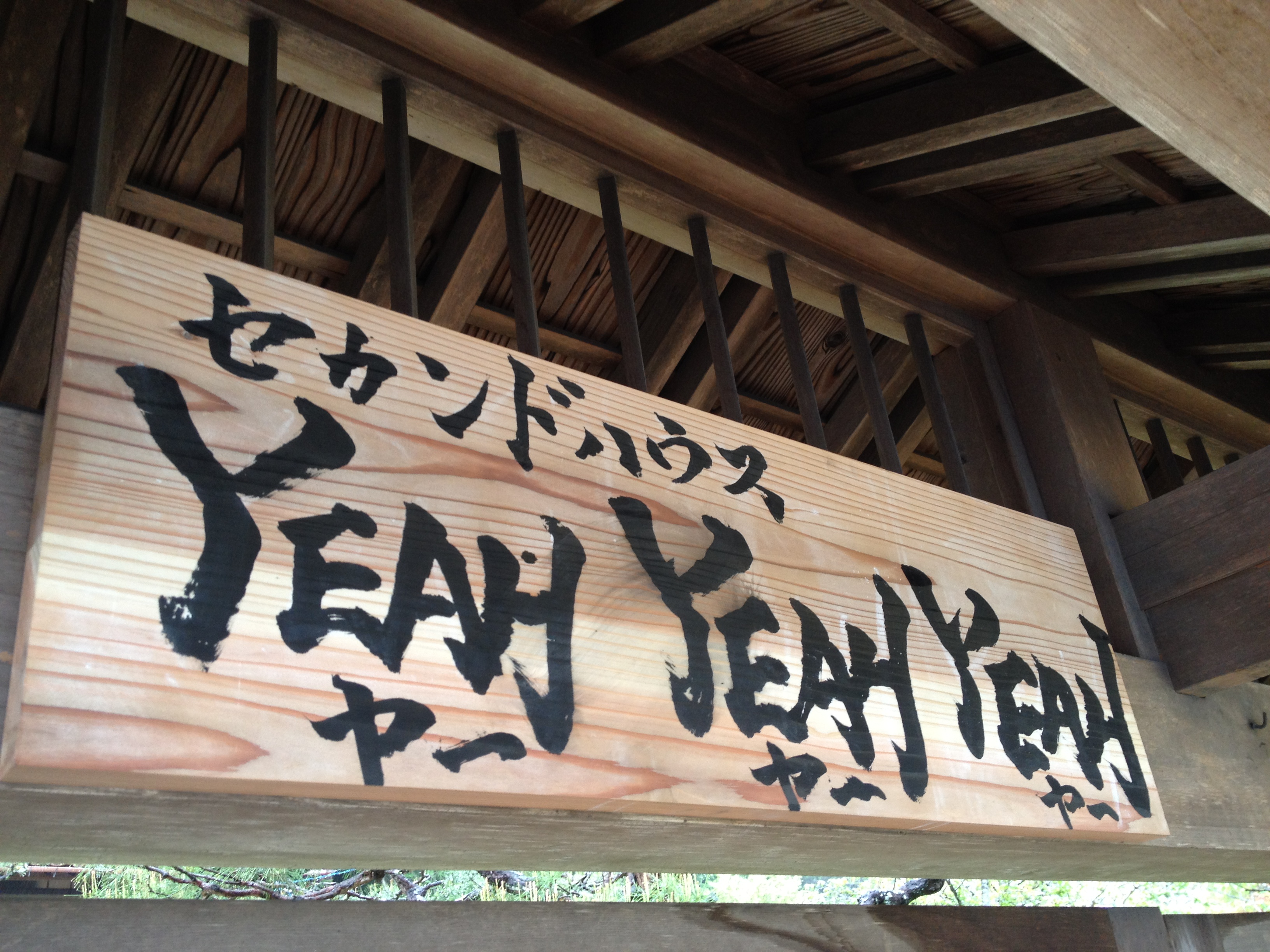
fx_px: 1284
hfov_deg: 52.6
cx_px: 635
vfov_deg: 40.7
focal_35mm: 35
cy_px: 476
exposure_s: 1/20
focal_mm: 4.28
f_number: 2.4
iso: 100
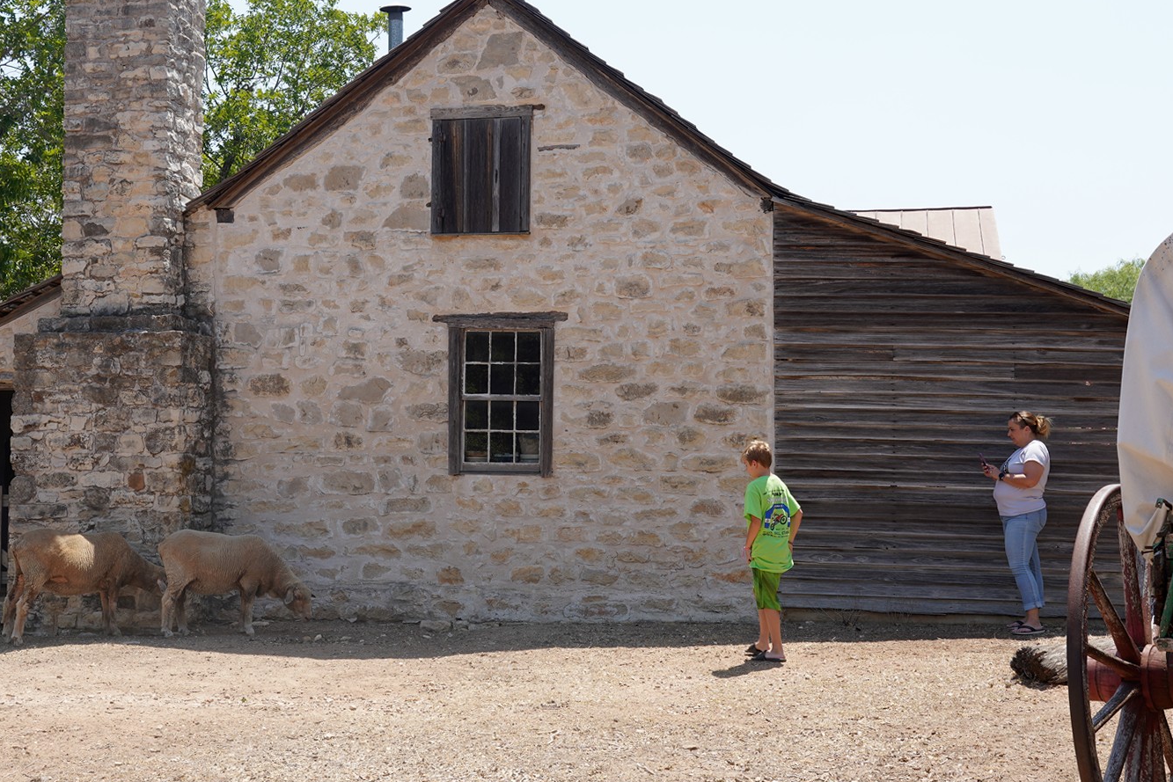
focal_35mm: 48
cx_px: 625
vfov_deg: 28.0
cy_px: 308
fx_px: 1564
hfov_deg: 41.1
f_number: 10
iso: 100
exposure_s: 1/100
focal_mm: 32
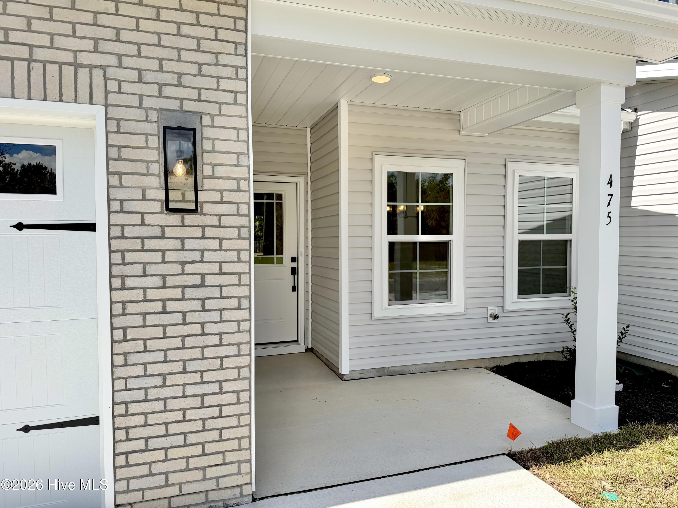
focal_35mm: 24
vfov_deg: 56.8
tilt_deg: -2.9
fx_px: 470
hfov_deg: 71.6
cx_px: 339
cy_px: 254
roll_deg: -0.1
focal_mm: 6.76
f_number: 1.78
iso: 80
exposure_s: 1/3759
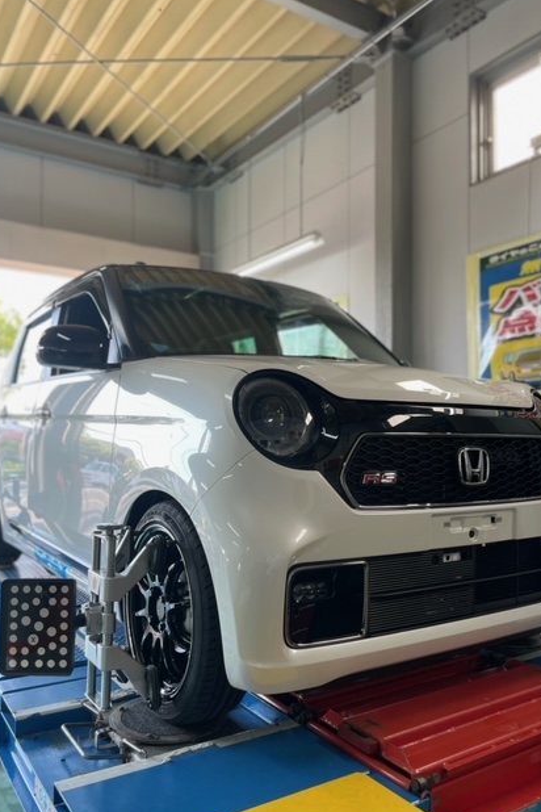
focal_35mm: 28
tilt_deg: +2.6
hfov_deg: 46.4
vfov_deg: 65.5
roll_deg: +0.3
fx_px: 631
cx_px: 277
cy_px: 409
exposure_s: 1/120
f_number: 1.6
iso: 50
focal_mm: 4.2
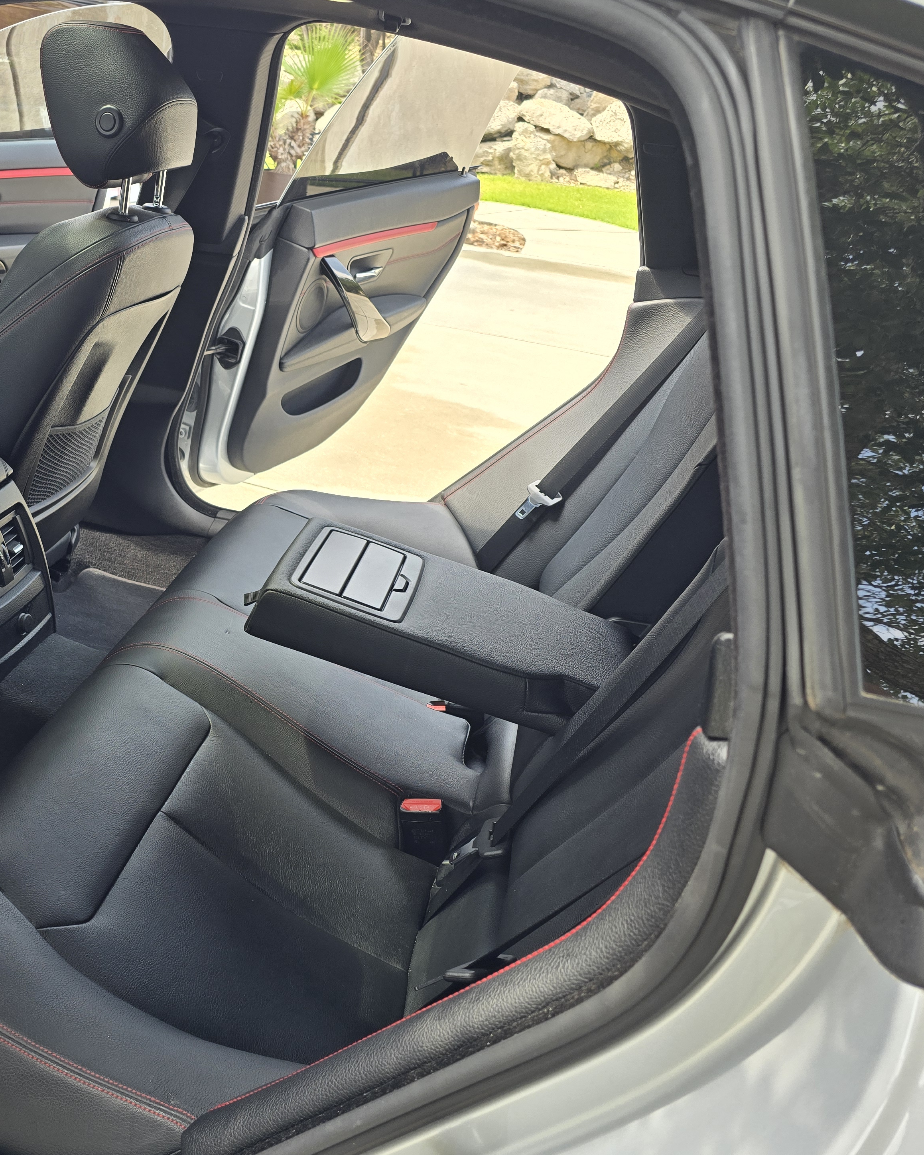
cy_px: 569
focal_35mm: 31
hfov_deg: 44.7
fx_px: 1060
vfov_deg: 57.2
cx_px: 182
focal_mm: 6.3
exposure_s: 1/180
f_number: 1.7
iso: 40
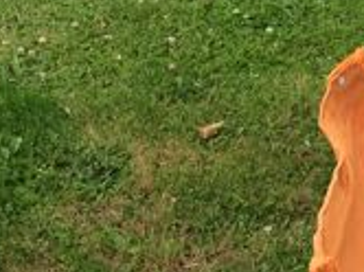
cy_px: 379
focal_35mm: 116
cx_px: 285
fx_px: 1218
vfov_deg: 12.3
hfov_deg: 16.9
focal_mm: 3.3
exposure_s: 1/583
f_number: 2.4
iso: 32
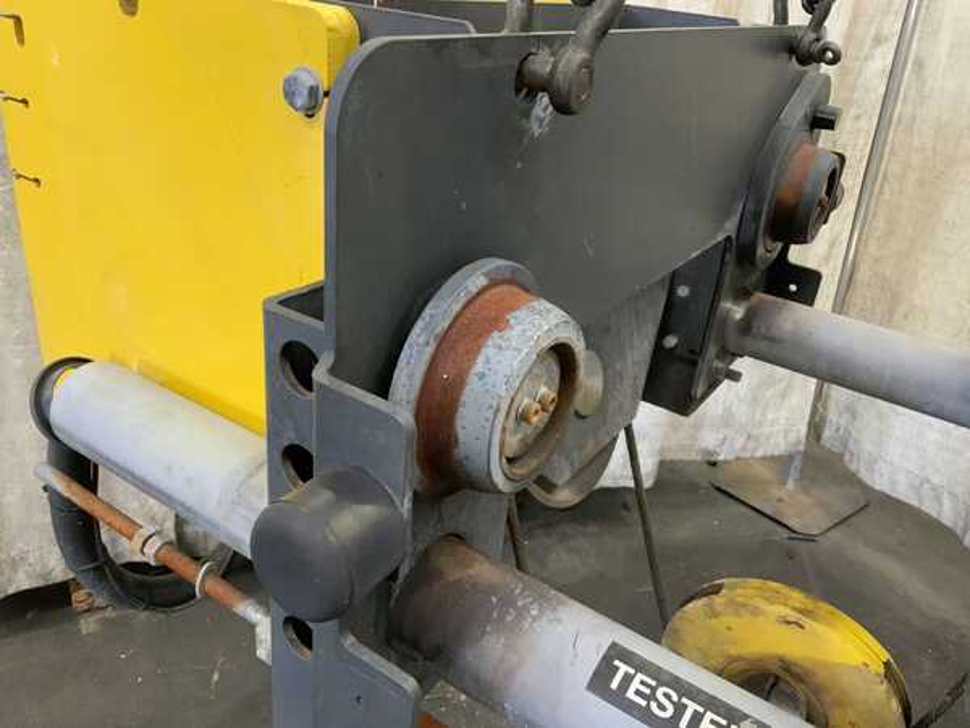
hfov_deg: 61.7
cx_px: 485
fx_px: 813
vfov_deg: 48.2
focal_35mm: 29
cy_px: 364
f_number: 1.8
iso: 160
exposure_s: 1/60
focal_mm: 3
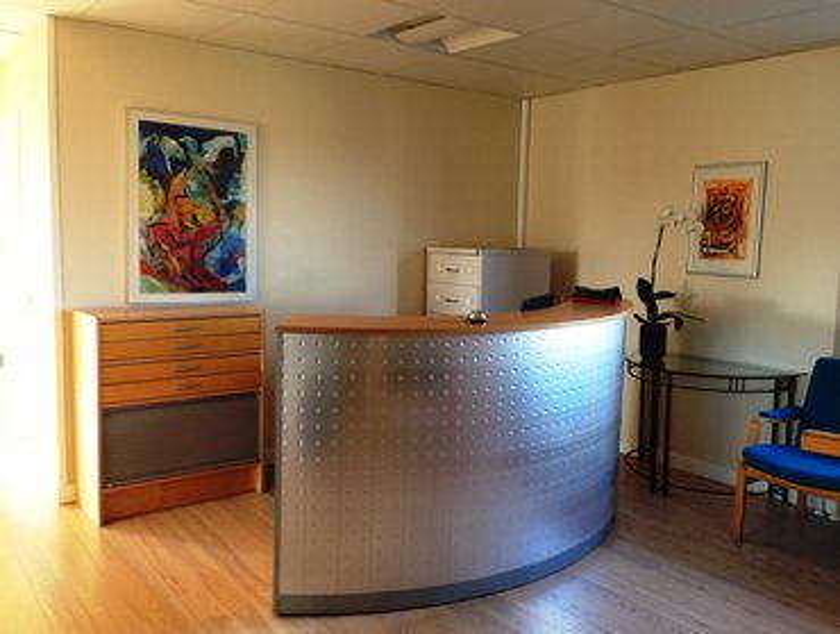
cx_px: 420
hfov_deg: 55.3
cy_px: 317
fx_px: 802
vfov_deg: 43.1
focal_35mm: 33
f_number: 2.4
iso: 64
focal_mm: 4.12
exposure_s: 1/20
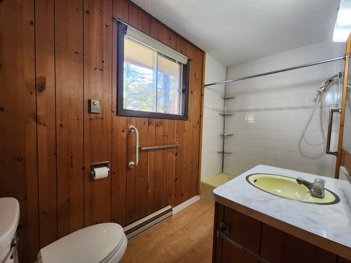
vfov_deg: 89.9
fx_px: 132
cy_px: 132
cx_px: 176
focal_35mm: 13
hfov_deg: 106.2
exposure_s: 1/60
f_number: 2.2
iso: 400
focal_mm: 2.2
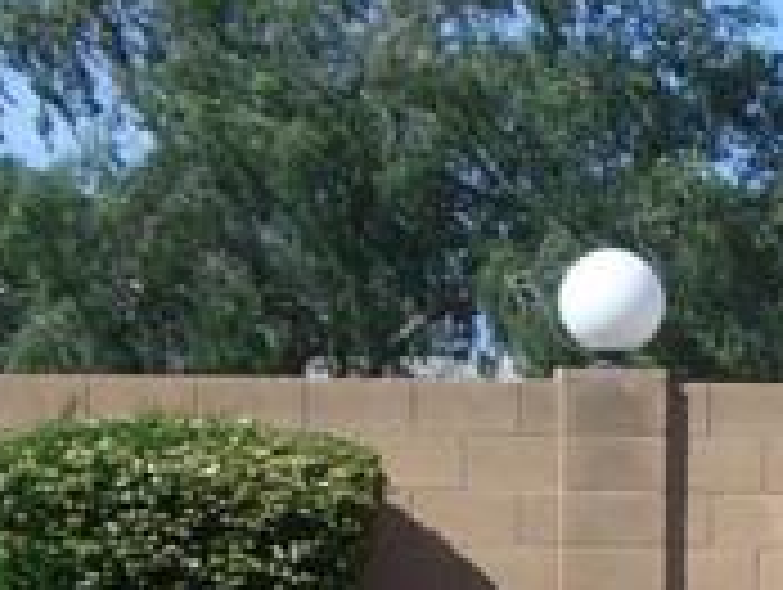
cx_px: 1192
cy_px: 671
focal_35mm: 223
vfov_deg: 6.6
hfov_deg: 8.6
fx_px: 5051
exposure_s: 1/640
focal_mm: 6.2
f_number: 4.3
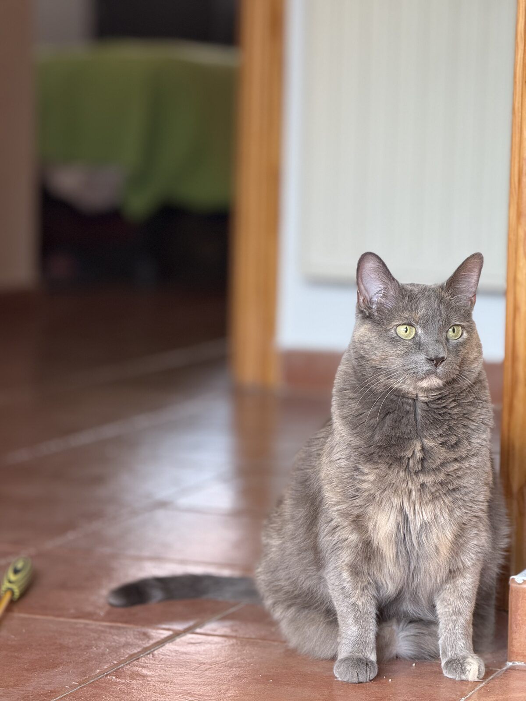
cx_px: 263
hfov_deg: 12.3
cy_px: 350
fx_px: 2431
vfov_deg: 16.4
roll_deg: -1.3
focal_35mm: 120
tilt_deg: -6.9
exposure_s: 1/99
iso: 160
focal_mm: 15.66
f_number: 2.8
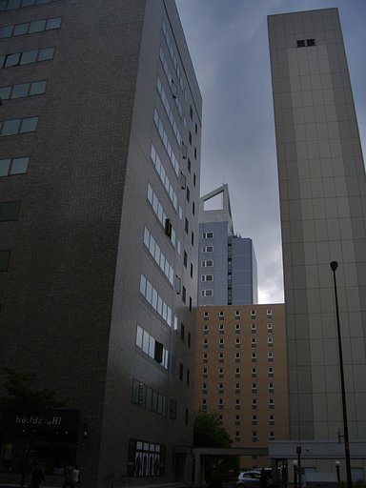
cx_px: 183
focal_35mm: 35
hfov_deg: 40.7
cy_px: 244
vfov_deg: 52.6
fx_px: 493
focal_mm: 5.8
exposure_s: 1/500
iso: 80
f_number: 4.3
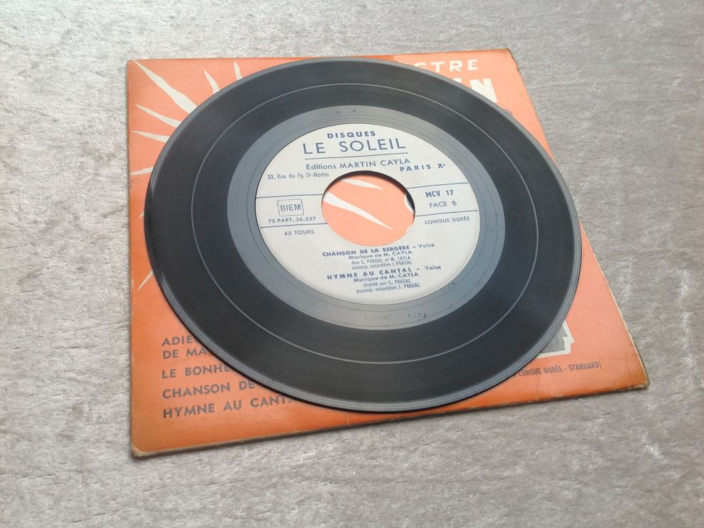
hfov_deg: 51.4
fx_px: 732
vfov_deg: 39.6
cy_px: 269
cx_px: 358
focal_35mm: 36
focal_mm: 4.28
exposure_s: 1/30
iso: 64
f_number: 2.4
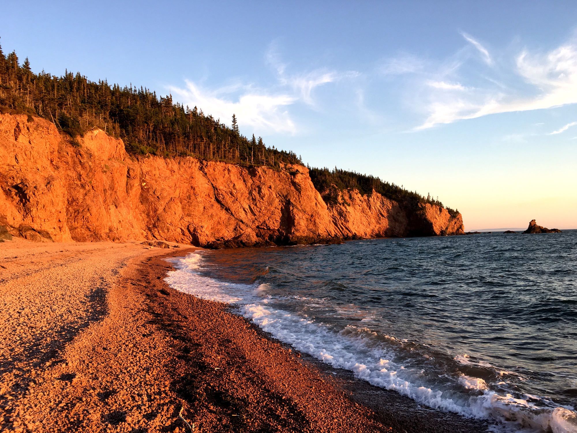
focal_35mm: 29
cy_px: 216
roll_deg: +2.4
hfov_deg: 61.7
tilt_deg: +2.6
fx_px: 483
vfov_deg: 48.2
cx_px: 288
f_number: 2.2
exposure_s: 1/206
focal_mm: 4.15
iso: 25
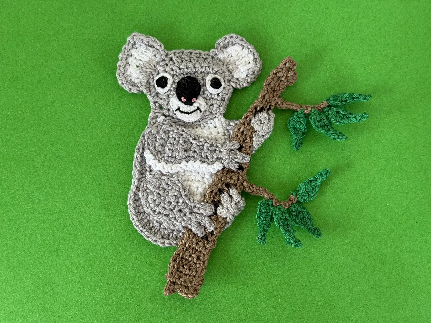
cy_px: 162
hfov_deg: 39.7
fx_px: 598
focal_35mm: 48
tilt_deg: -80.3
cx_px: 216
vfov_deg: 30.3
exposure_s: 1/121
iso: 80
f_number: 1.78
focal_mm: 6.76
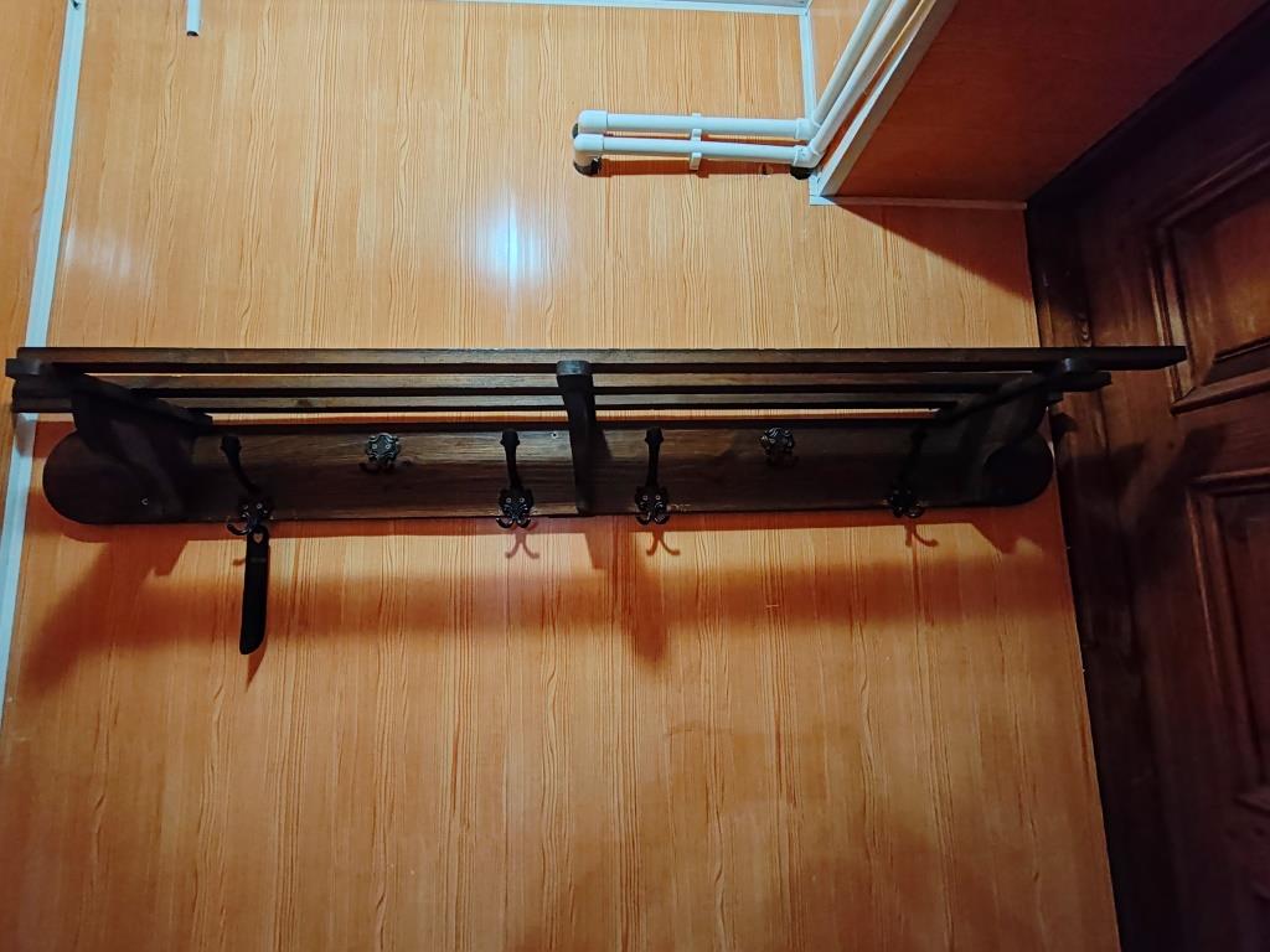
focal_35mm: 16
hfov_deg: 94.5
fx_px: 587
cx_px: 635
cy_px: 476
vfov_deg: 78.1
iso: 500
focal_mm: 1.96
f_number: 2.2
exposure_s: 1/25
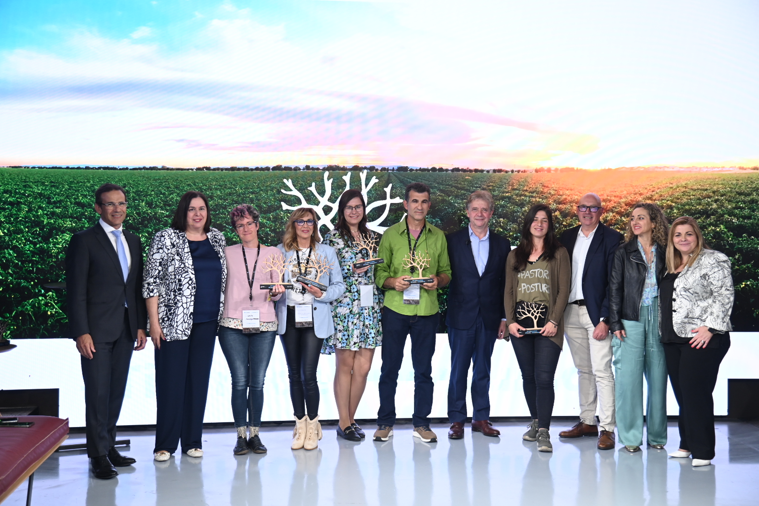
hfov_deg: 41.9
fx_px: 991
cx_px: 380
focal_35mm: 47
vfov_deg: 28.6
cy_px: 250
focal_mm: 46
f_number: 5.6
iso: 1250
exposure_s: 1/200
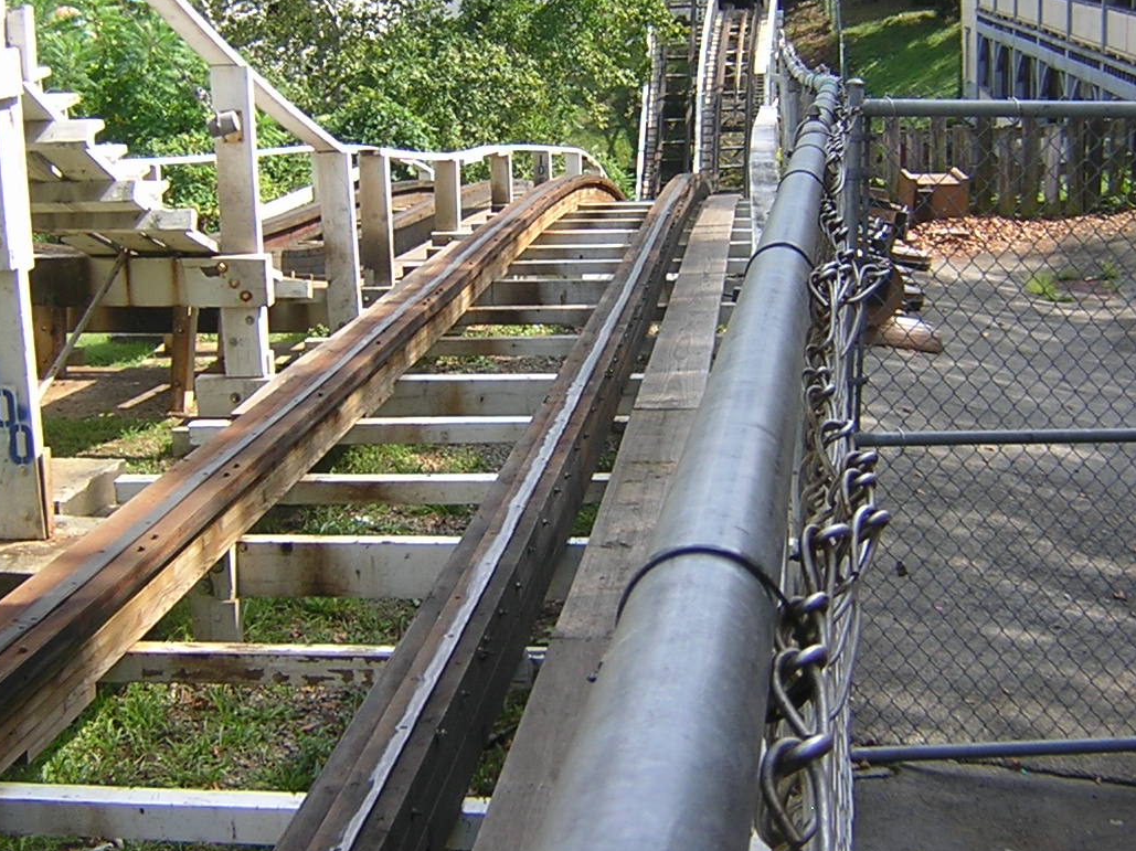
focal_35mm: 56
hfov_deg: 34.4
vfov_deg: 25.9
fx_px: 1837
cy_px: 272
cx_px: 554
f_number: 2.6
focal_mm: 4.7
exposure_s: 1/414
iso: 100
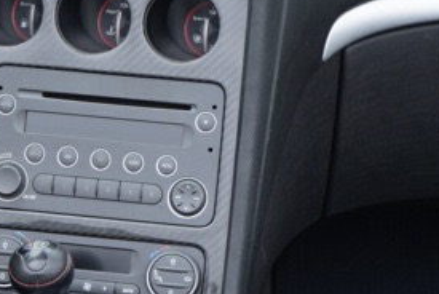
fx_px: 2869
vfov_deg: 5.9
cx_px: 91
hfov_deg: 8.7
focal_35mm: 235
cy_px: 149
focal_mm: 40
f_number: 4
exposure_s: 1/160
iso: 100
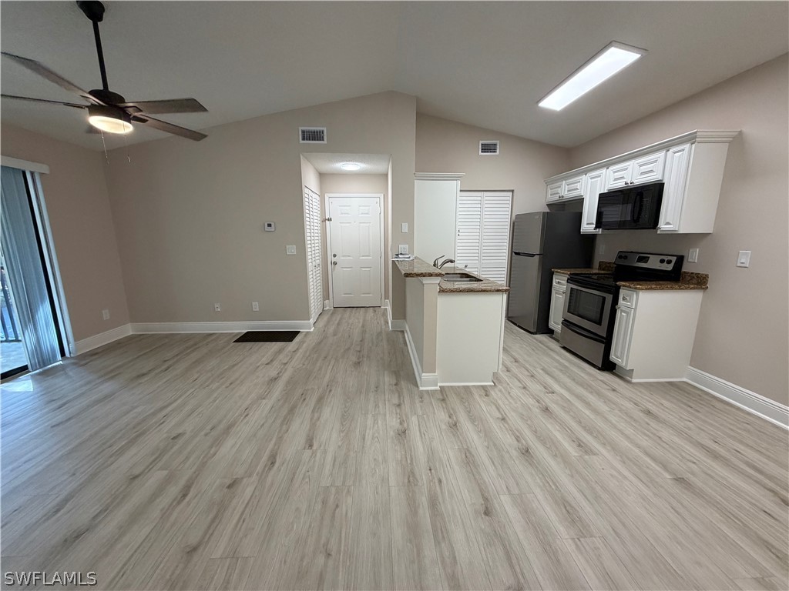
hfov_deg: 102.1
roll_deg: +0.8
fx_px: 319
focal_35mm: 14
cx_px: 394
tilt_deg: -11.4
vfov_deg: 85.7
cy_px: 296
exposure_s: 1/120
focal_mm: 2.22
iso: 250
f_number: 2.2
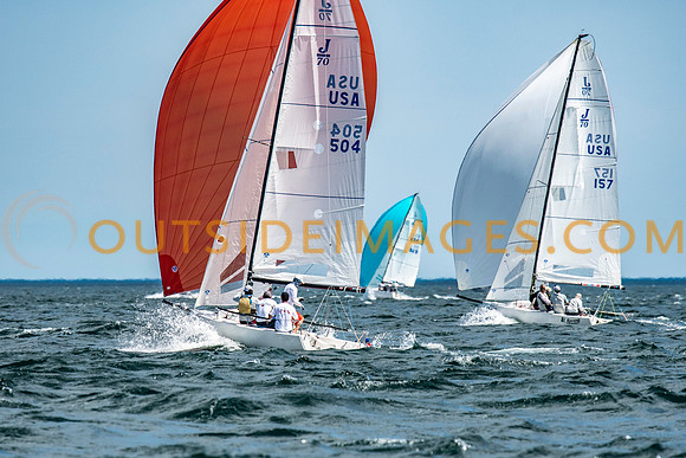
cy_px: 229
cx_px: 343
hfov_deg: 4.5
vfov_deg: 3.0
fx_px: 8717
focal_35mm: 457
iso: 500
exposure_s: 1/4000
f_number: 5.6
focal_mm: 300
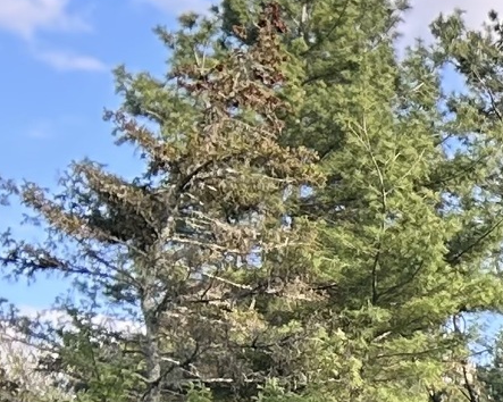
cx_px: 1644
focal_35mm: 176
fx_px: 2619
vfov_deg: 8.3
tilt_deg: +1.6
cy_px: 819
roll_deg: -1.4
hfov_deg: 8.6
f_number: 1.5
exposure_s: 1/575
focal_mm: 5.7
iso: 50
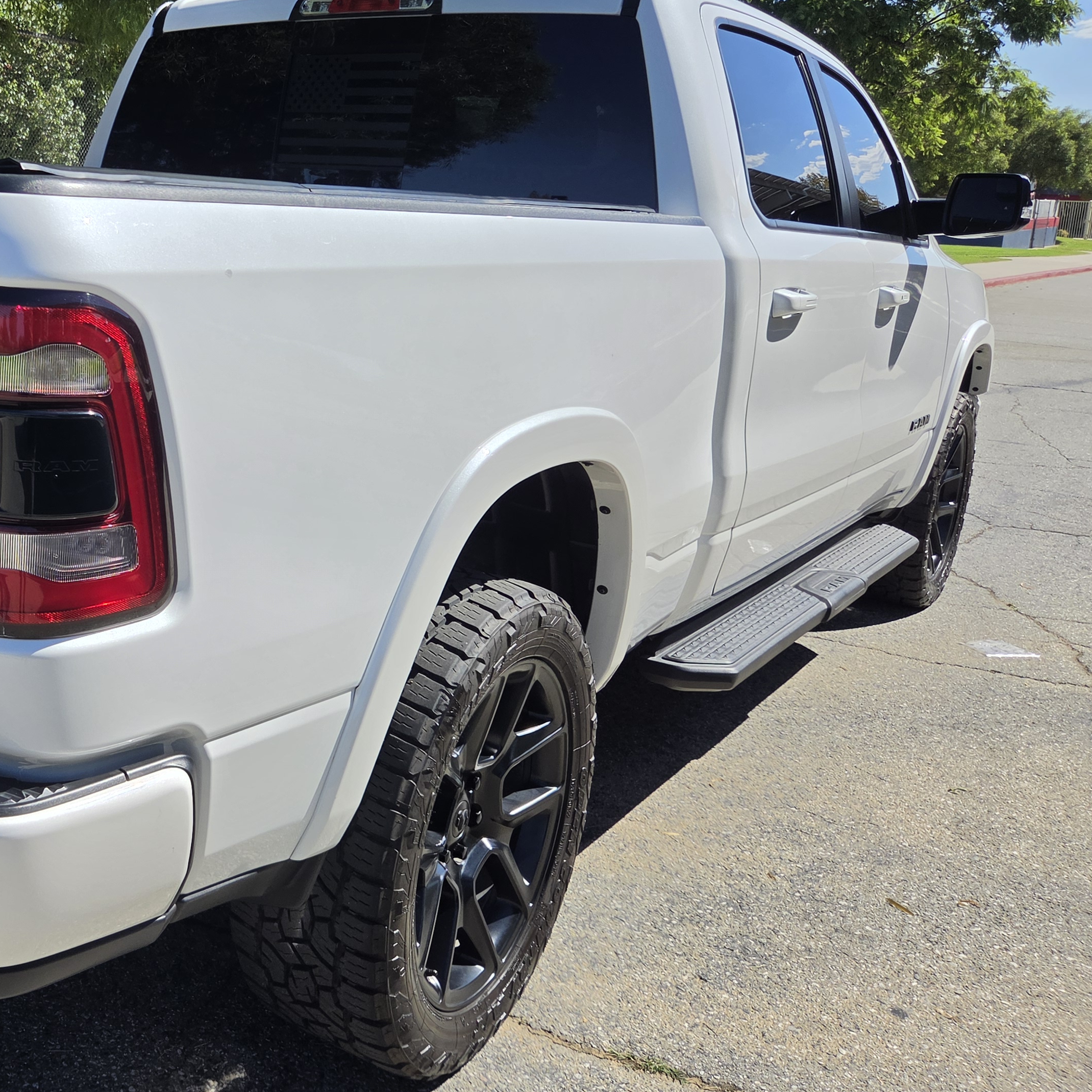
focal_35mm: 38
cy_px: 453
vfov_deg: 43.7
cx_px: 84
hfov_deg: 40.2
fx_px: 1356
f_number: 1.8
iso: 80
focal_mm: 5.4
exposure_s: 1/5479
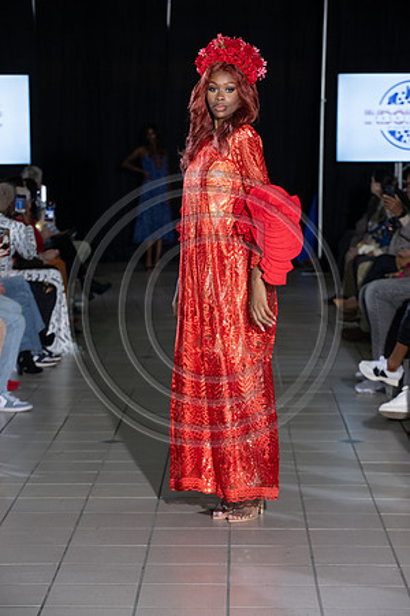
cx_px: 205
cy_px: 308
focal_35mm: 105
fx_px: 1794
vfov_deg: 19.5
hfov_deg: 13.0
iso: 1250
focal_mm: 105
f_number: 5.6
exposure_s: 1/160
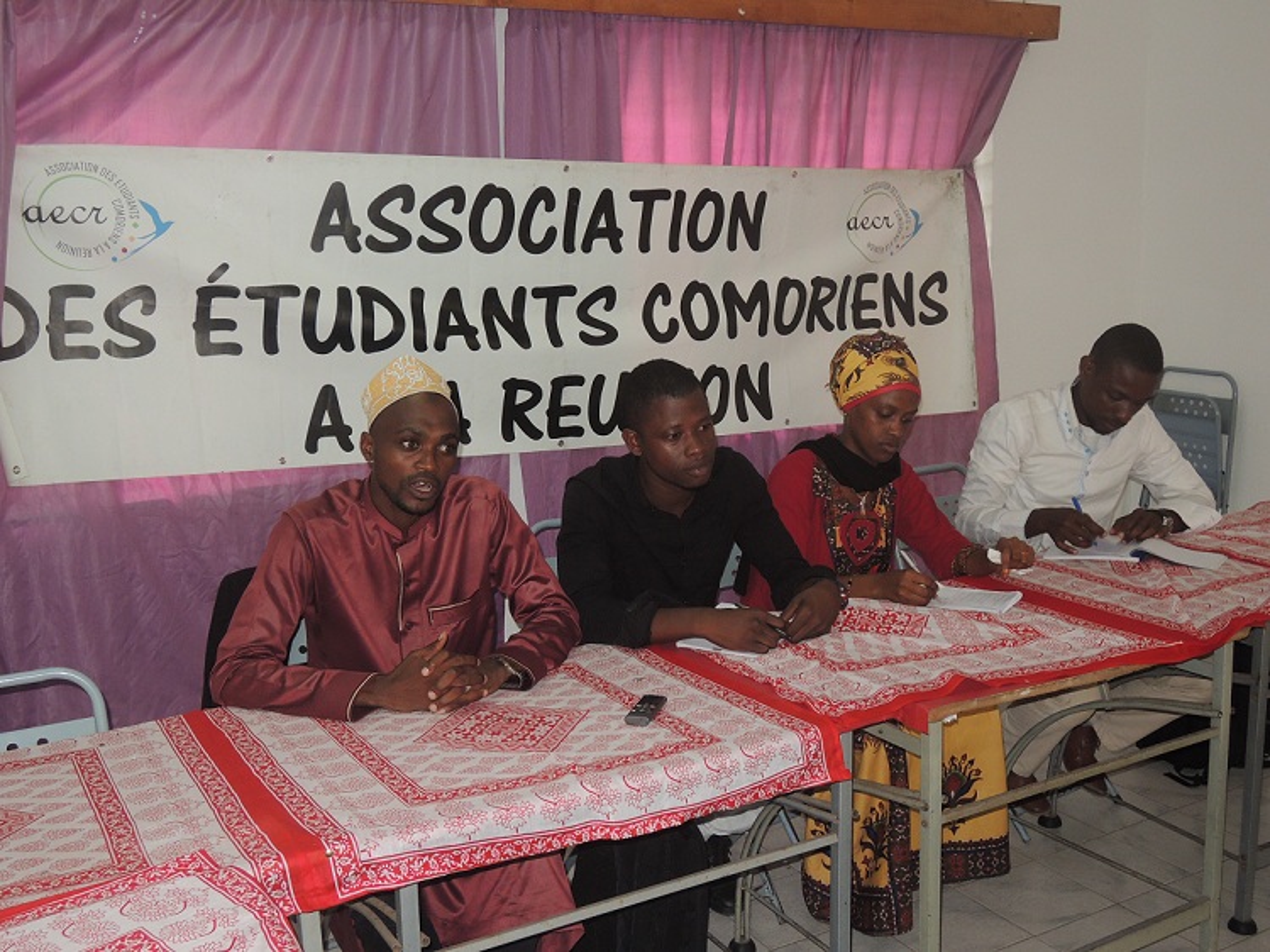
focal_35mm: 35
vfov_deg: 40.7
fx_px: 1284
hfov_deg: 52.6
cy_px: 476
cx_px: 635
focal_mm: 6.3
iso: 220
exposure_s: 1/30
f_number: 3.2
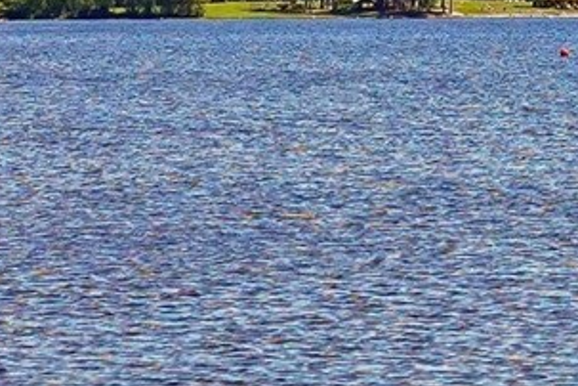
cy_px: -32
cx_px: 1016
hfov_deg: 8.5
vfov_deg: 5.8
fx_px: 3773
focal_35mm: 235
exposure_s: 1/350
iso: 100
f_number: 8
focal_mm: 28
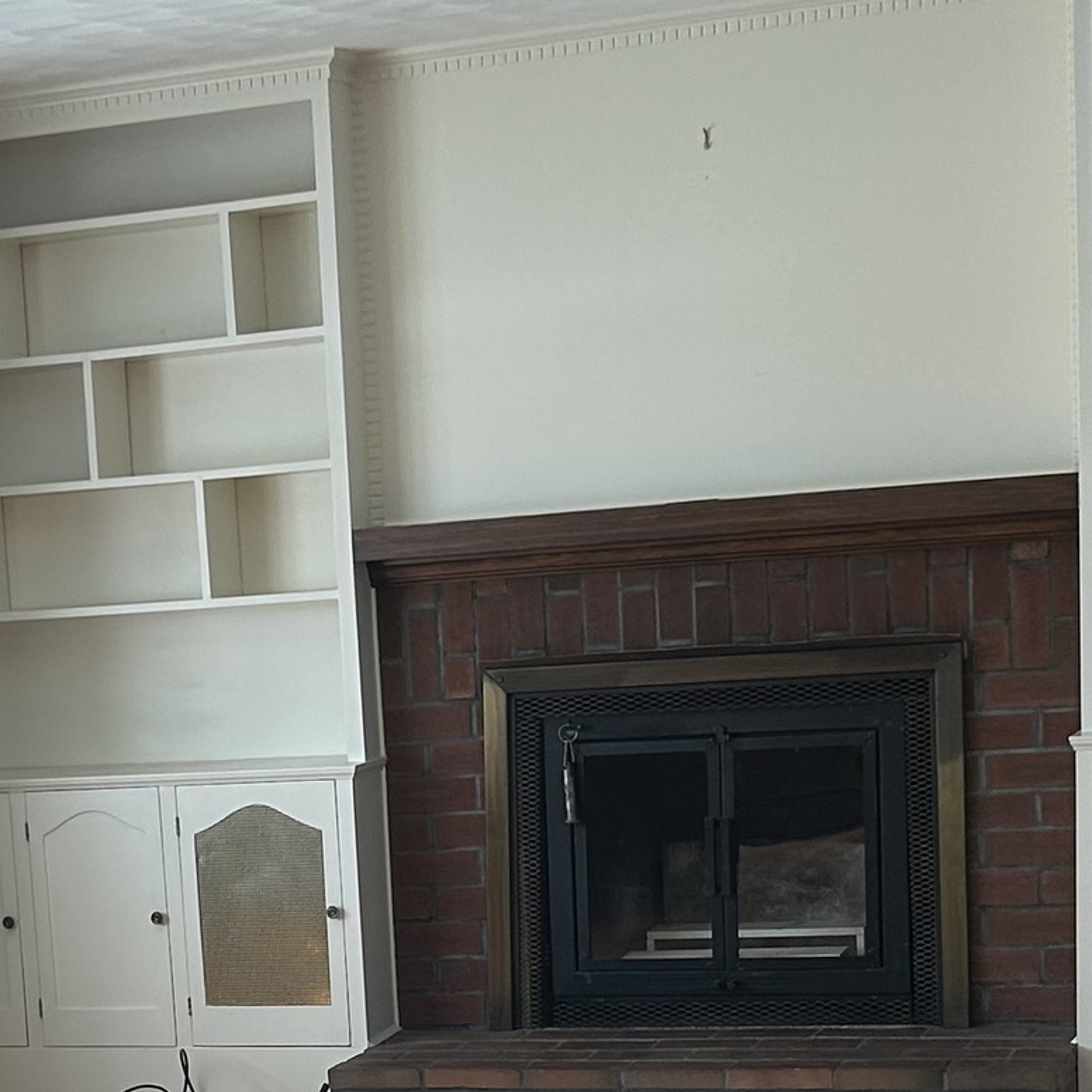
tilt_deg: -10.1
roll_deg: +4.2
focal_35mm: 91
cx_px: 34
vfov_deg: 18.5
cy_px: 1117
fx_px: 3248
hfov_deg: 18.6
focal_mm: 5.7
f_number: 1.5
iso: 64
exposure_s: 1/130
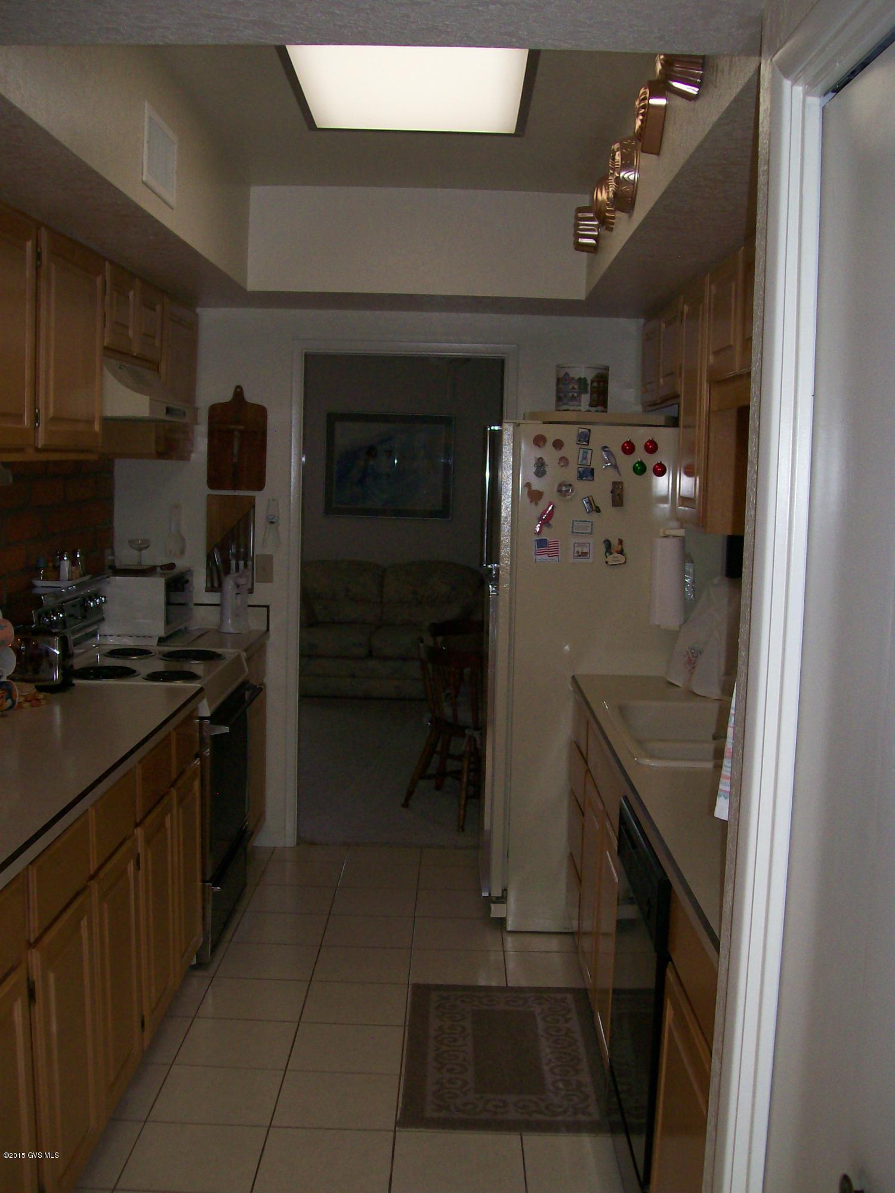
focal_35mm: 36
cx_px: 448
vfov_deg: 51.4
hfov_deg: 39.7
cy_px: 596
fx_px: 1241
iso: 140
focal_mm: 6
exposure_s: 1/64
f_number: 2.7
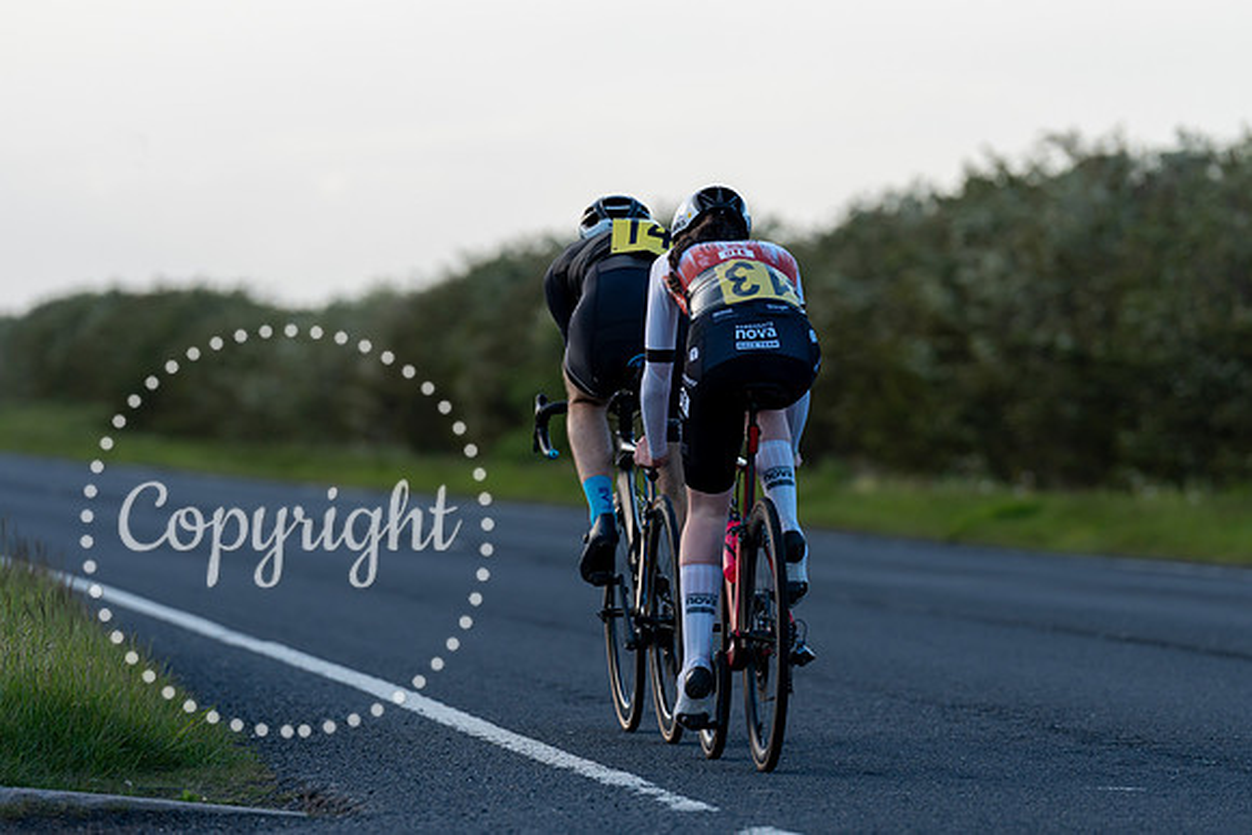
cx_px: 699
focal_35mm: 271
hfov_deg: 7.6
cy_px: 406
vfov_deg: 5.1
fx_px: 9413
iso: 400
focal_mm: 200
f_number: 3.5
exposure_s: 1/1000
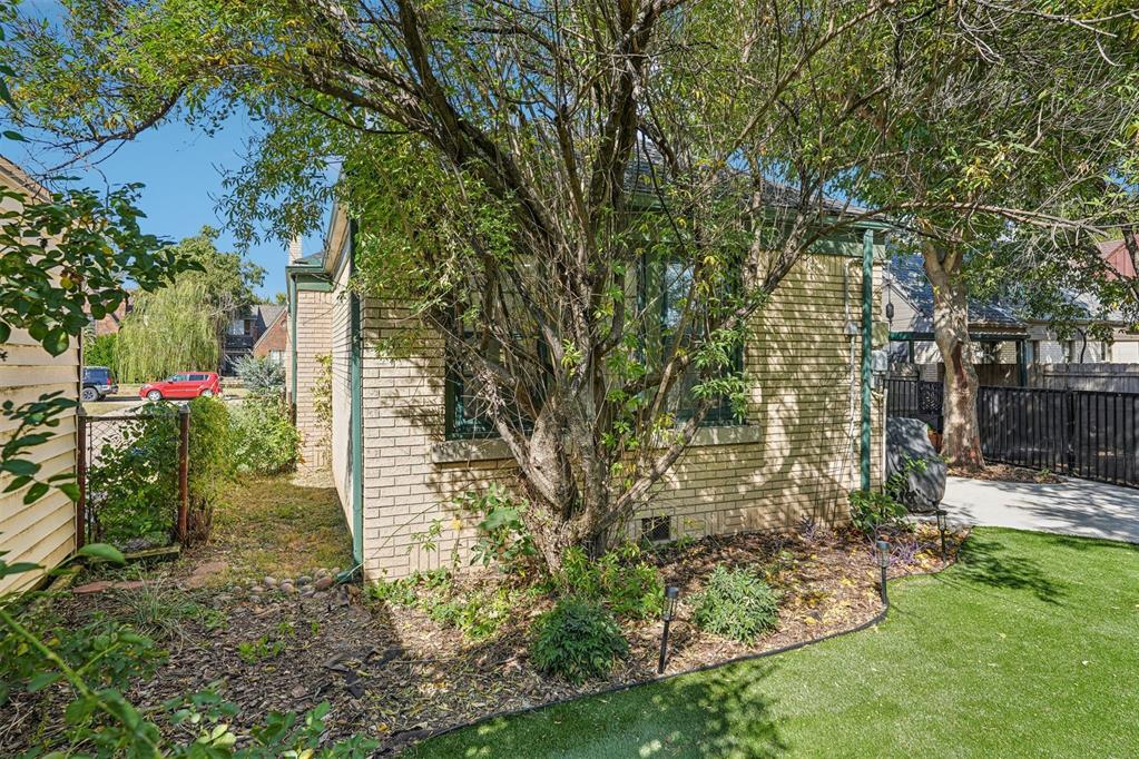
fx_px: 633
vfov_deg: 61.9
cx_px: 570
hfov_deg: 84.0
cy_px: 380
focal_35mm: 20
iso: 100
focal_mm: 20
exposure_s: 1/50
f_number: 8
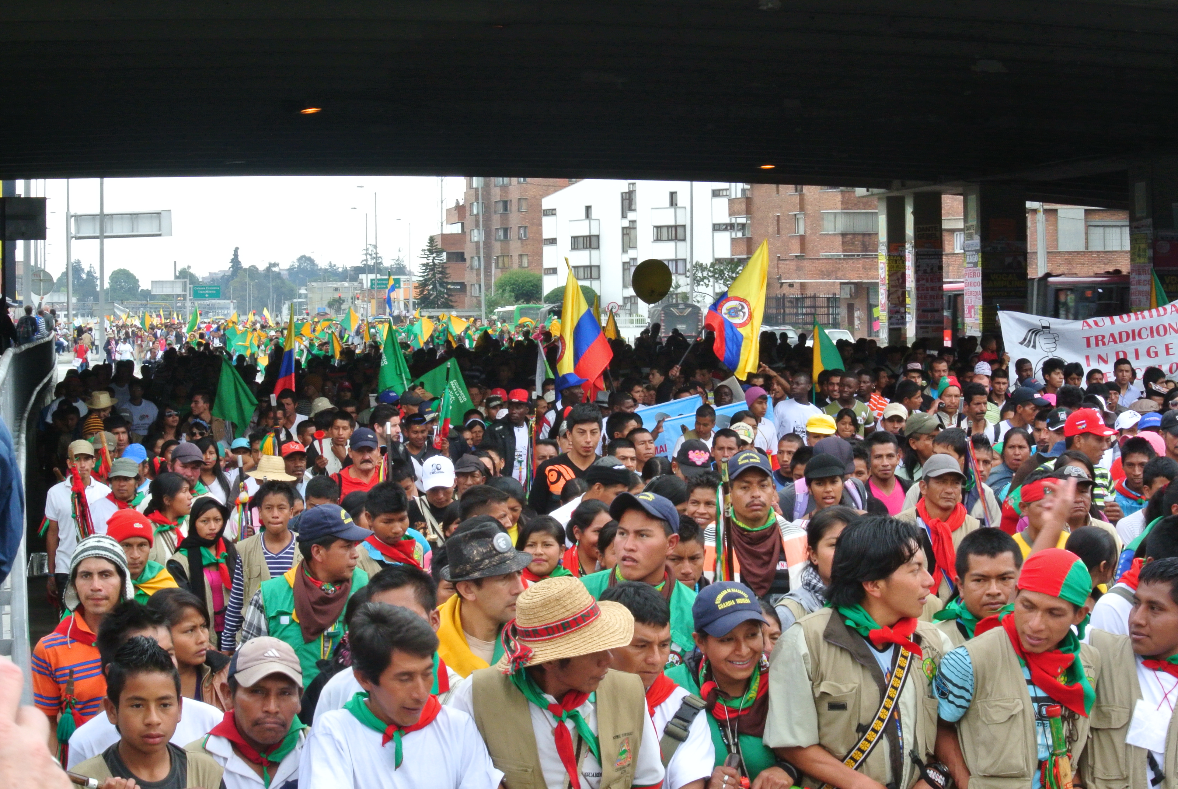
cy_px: 394
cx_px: 589
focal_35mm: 81
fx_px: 2654
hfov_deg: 25.0
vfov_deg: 16.9
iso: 500
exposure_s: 1/80
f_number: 16
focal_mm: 30
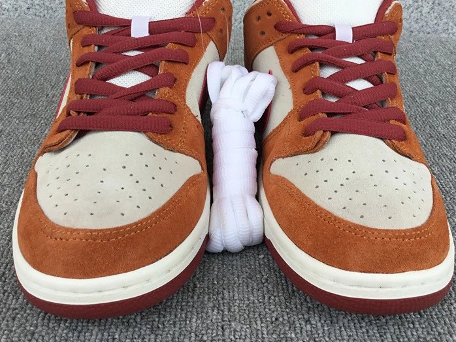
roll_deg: -2.4
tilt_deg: -27.8
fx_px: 527
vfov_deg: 35.8
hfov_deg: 46.8
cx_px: 242
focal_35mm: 40
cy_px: 133
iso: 25
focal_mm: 3.3
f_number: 2.4
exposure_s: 1/497
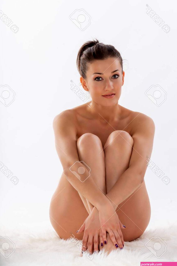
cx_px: 89
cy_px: 132
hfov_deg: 6.8
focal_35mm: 202
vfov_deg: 10.2
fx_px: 1490
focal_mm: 200
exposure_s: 1/250
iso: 100
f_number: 10
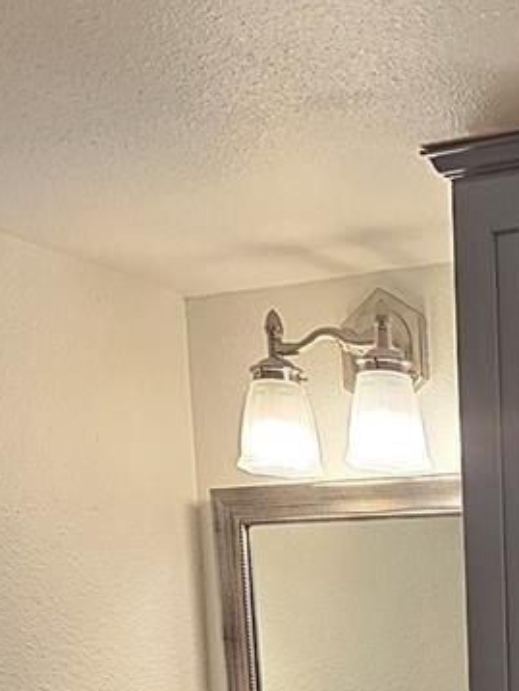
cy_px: 1091
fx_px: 1537
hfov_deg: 17.4
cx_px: 766
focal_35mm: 77
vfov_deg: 20.8
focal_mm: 6.3
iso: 200
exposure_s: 1/120
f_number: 1.7
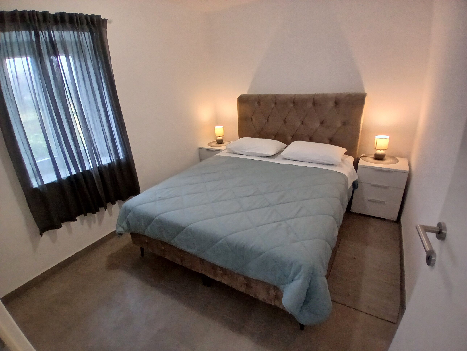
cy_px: 176
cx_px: 234
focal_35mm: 17
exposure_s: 1/33
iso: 250
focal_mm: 1.4
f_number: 2.2
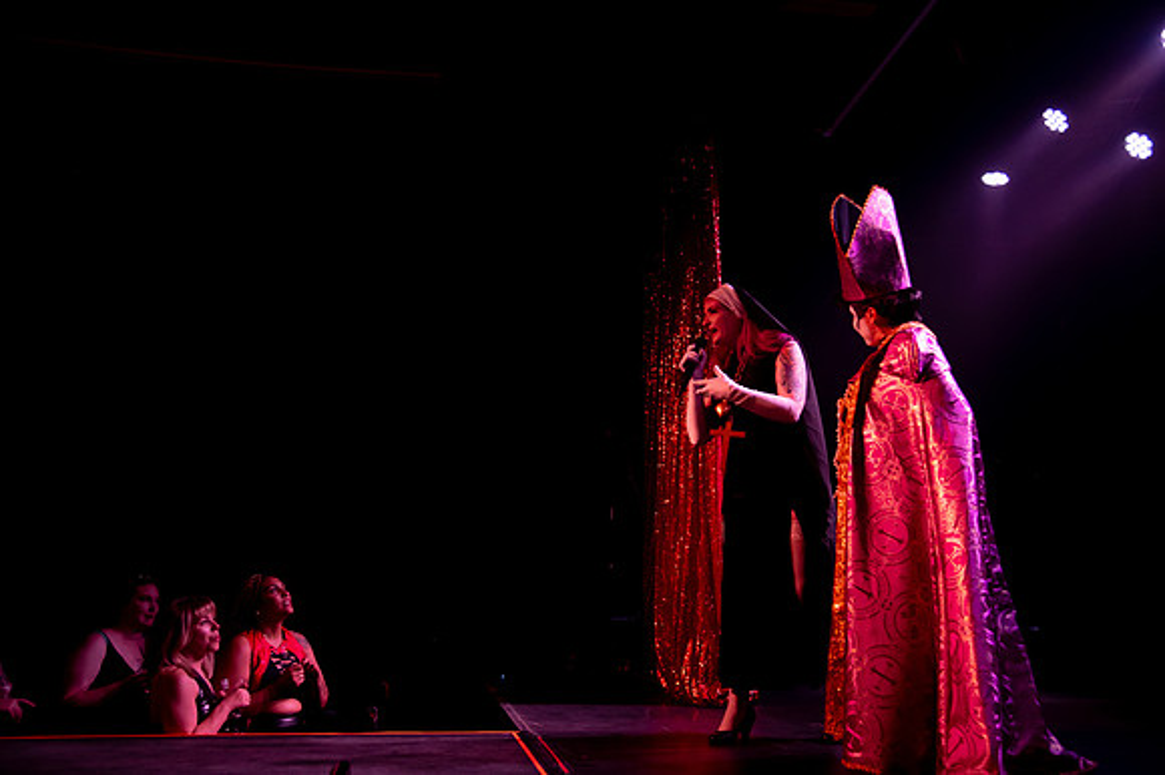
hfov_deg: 56.7
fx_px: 1079
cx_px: 597
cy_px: 388
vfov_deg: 39.5
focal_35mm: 33
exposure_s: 1/100
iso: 5000
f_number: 4
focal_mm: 32
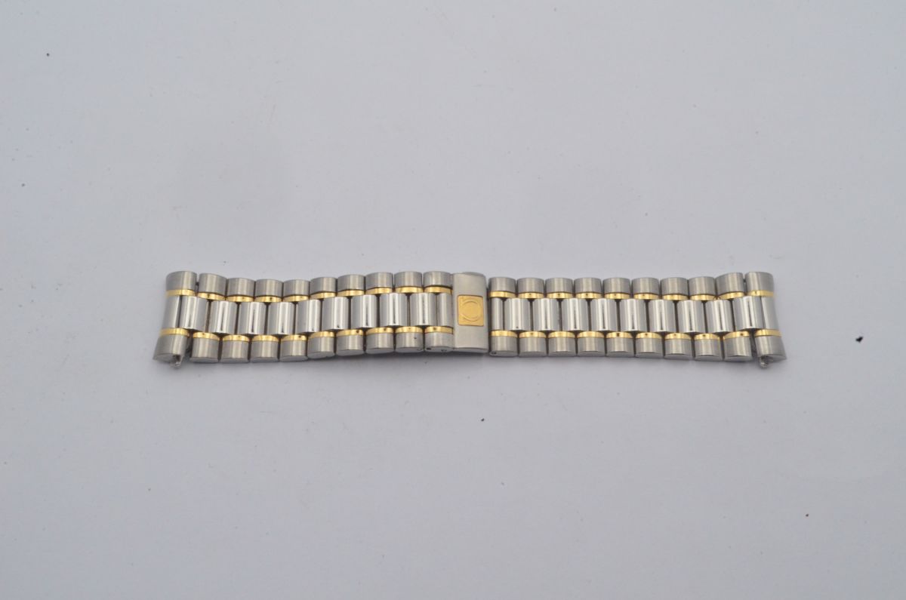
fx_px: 1206
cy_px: 300
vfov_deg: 28.0
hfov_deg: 41.2
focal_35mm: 48
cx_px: 453
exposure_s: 1/30
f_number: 29
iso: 1250
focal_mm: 32
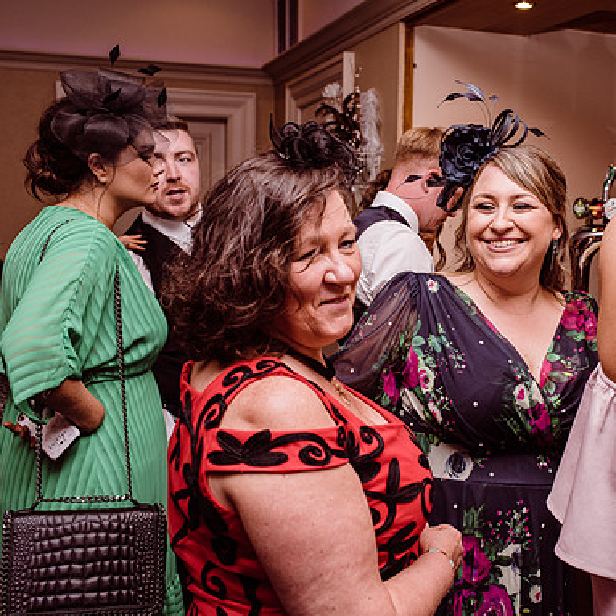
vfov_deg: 37.6
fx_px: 906
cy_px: 308
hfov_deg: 36.8
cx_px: 452
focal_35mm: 45
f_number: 4.5
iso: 400
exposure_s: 1/200
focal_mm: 35
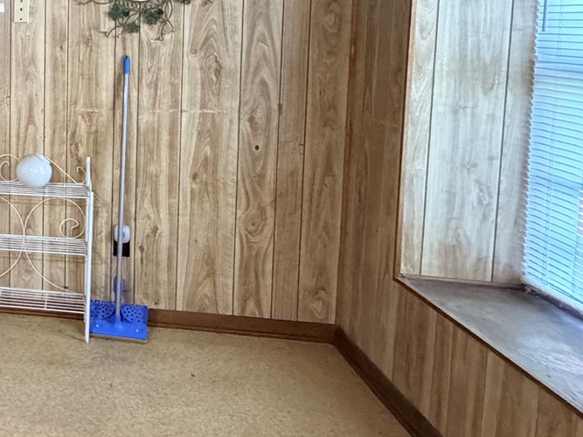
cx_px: -151
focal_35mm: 43
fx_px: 724
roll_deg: +1.2
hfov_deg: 33.6
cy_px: 108
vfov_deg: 32.9
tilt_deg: -5.1
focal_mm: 2.22
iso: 1000
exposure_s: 1/60
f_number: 2.2
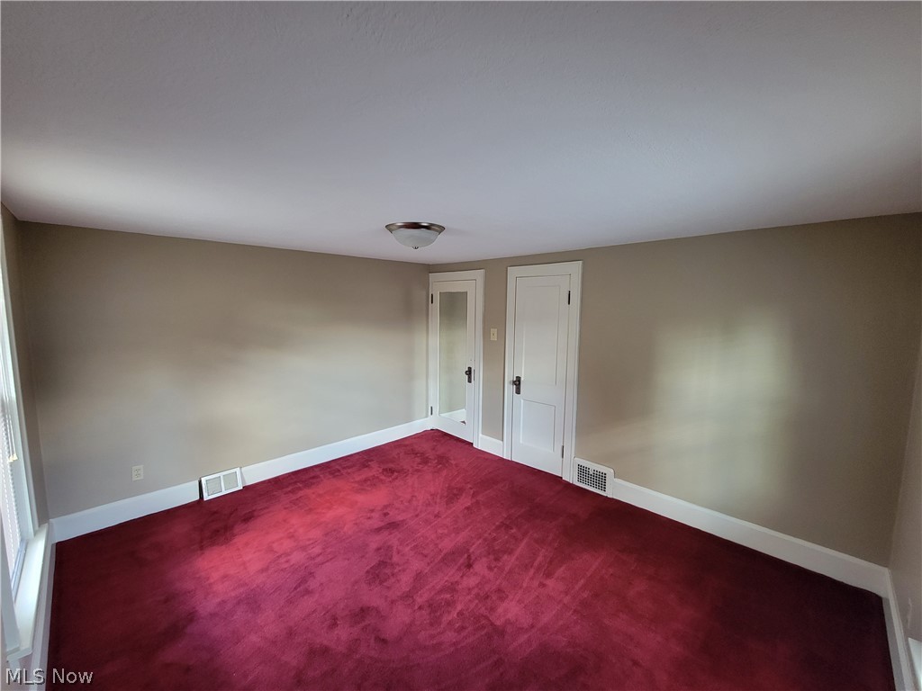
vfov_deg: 89.9
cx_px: 461
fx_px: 346
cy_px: 346
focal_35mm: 13
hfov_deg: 106.2
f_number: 2.2
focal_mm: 2.2
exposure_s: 1/29
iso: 320
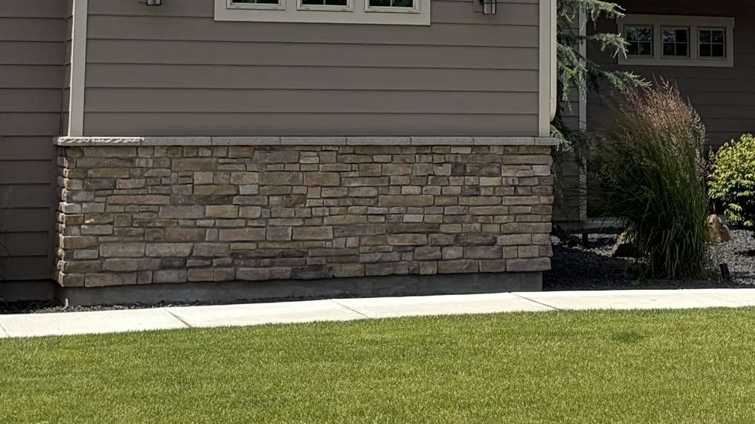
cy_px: -67
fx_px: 1722
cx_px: 494
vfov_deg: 13.7
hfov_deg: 24.6
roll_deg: +0.1
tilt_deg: +6.3
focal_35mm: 86
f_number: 1.6
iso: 50
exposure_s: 1/4608
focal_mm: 5.96
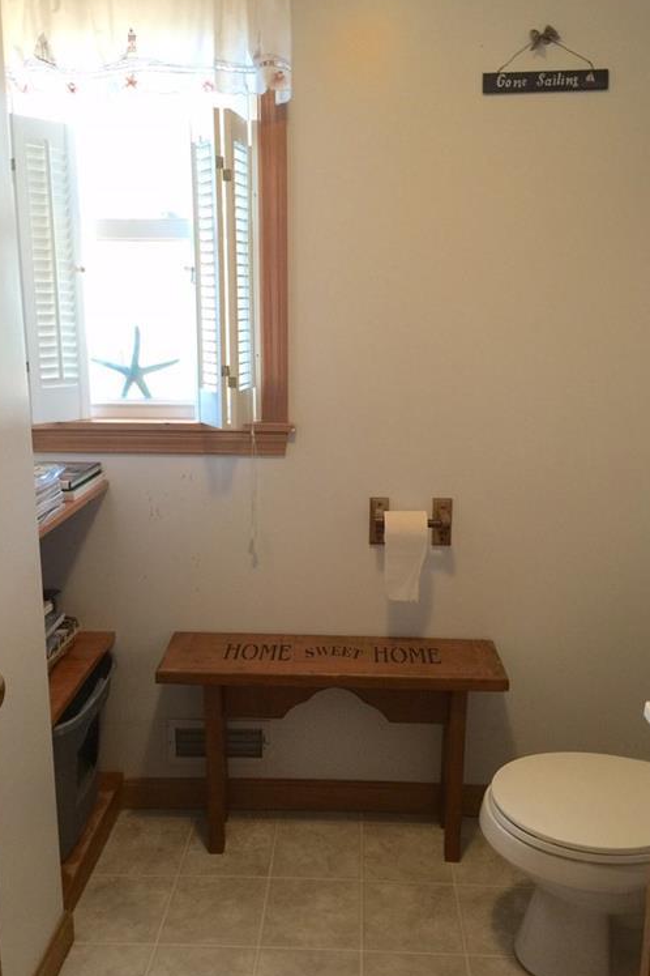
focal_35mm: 31
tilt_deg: -11.9
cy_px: 490
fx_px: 840
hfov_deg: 42.3
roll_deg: +0.3
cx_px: 316
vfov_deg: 60.3
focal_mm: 4.15
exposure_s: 1/15
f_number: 2.2
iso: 32
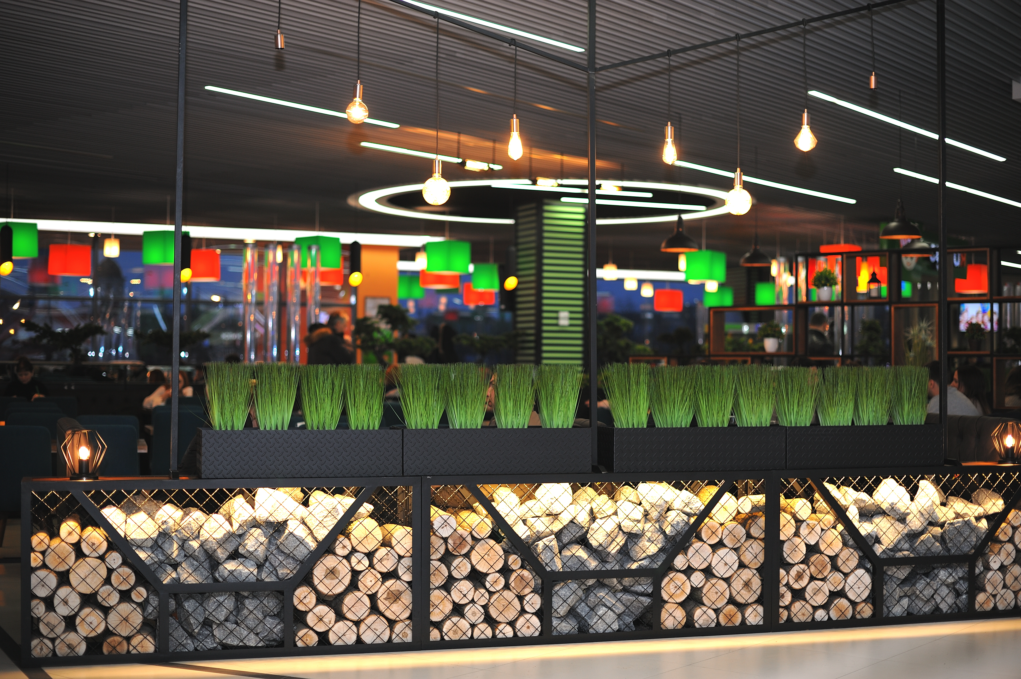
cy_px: 340
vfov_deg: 27.0
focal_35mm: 50
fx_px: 1417
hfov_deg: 39.6
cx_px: 510
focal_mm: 50
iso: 200
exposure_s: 1/160
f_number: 2
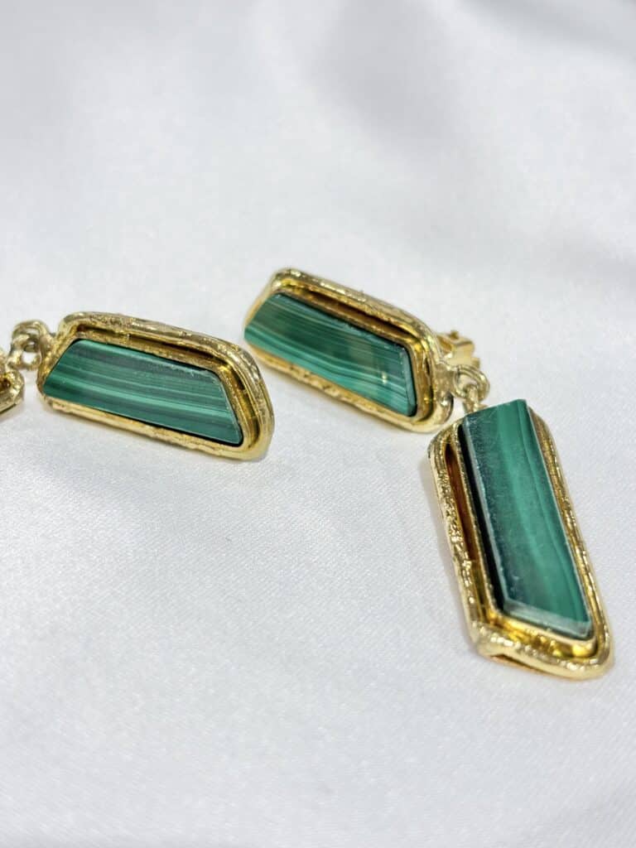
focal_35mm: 52
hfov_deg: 28.0
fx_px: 1274
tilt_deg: -23.1
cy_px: 424
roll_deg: +1.6
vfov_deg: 36.8
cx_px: 318
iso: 32
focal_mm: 5.96
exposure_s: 1/273
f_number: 1.6
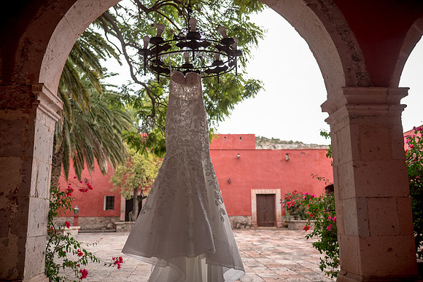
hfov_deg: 54.4
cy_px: 141
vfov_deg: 37.9
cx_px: 212
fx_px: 411
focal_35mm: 35
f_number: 3.2
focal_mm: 35
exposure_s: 1/100
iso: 100
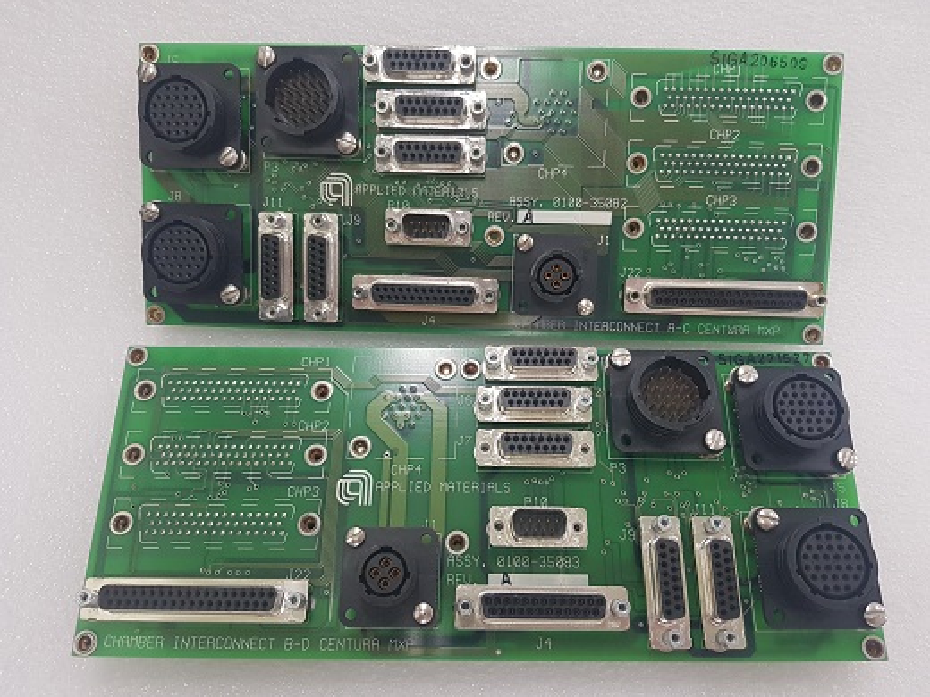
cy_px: 348
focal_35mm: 26
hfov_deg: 67.3
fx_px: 699
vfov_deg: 53.1
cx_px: 465
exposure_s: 1/60
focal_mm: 4.3
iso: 200
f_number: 1.7
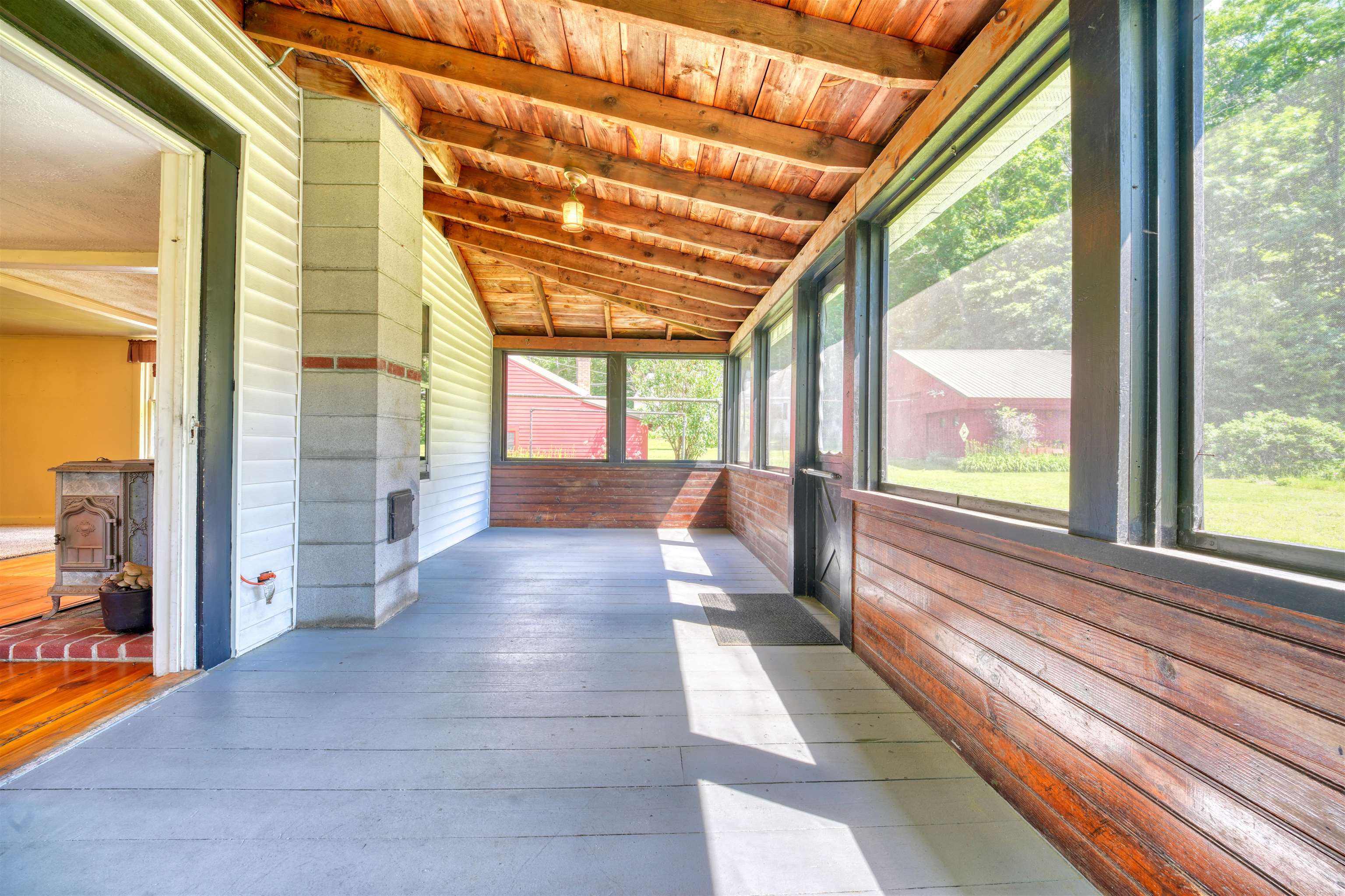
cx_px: 672
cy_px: 448
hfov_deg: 104.3
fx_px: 523
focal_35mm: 14
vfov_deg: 81.2
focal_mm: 14
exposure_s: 1/13
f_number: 8
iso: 100
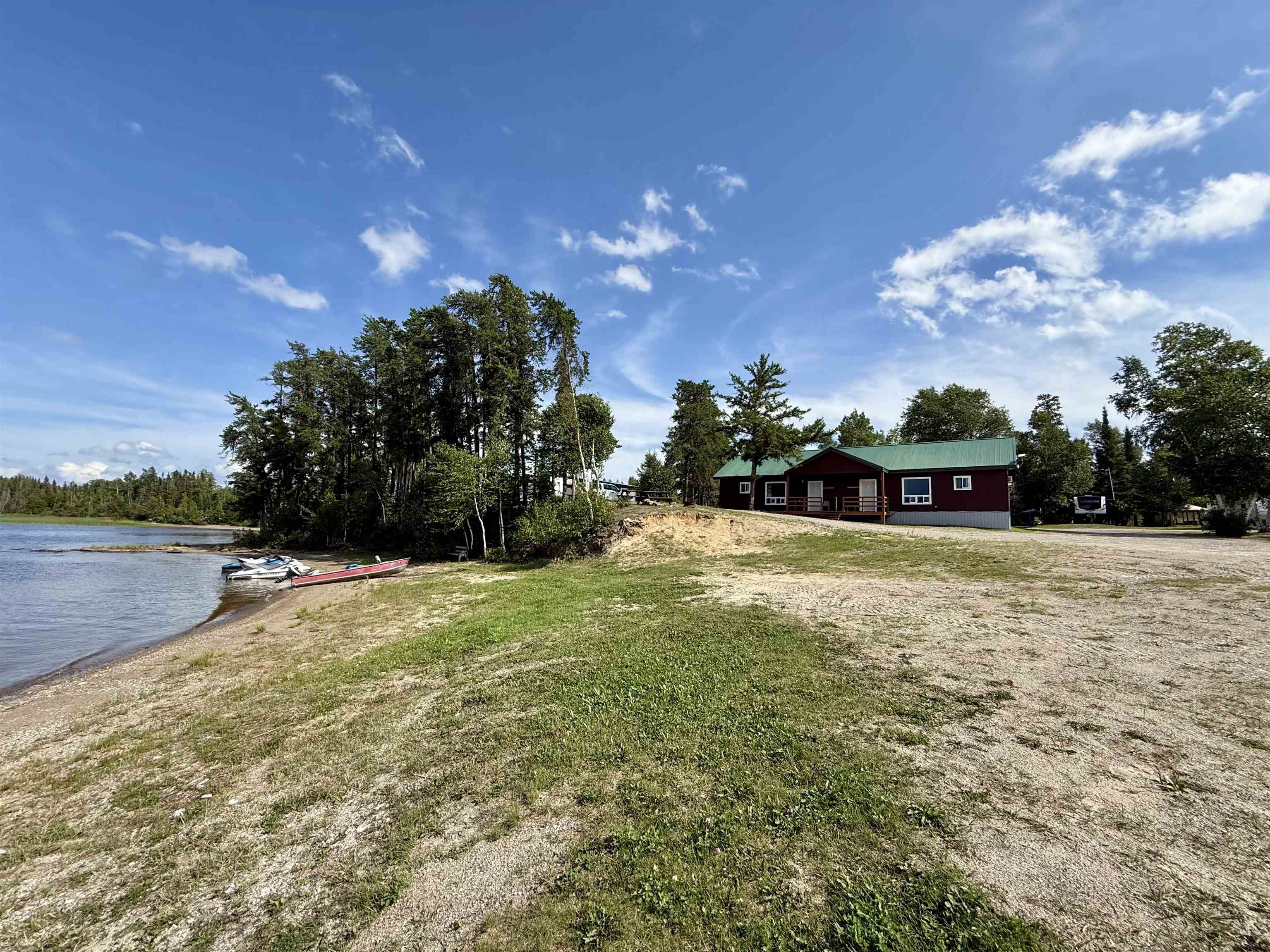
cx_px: 635
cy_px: 476
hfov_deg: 102.1
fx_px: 514
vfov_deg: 85.7
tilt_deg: +6.1
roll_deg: -1.9
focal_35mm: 14
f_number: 2.2
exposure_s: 1/1795
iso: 50
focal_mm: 2.22
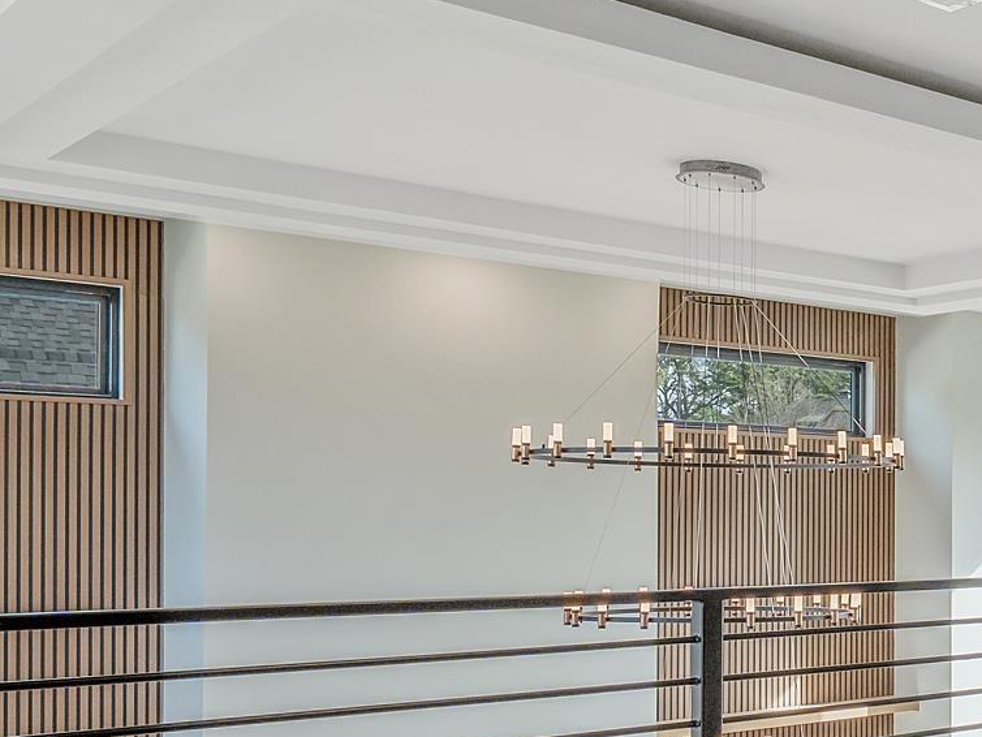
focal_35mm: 51
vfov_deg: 28.3
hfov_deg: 28.0
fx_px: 1447
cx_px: 1397
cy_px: 519
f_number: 8
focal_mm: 16
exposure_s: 1/125
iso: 800
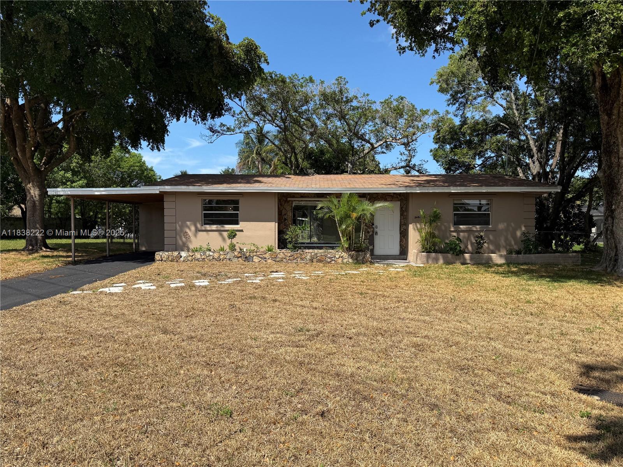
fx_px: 432
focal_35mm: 24
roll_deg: +0.4
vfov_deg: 56.8
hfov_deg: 71.6
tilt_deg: -1.3
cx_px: 312
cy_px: 234
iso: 80
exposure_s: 1/3584
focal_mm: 6.76
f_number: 1.78
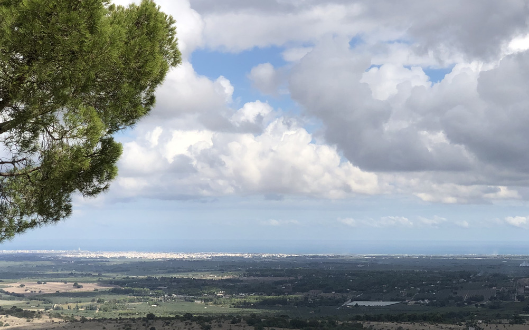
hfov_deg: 23.4
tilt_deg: -0.5
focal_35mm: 88
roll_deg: +0.4
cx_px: 355
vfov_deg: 14.8
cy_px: 228
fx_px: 1269
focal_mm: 6
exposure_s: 1/1567
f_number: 2.4
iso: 16
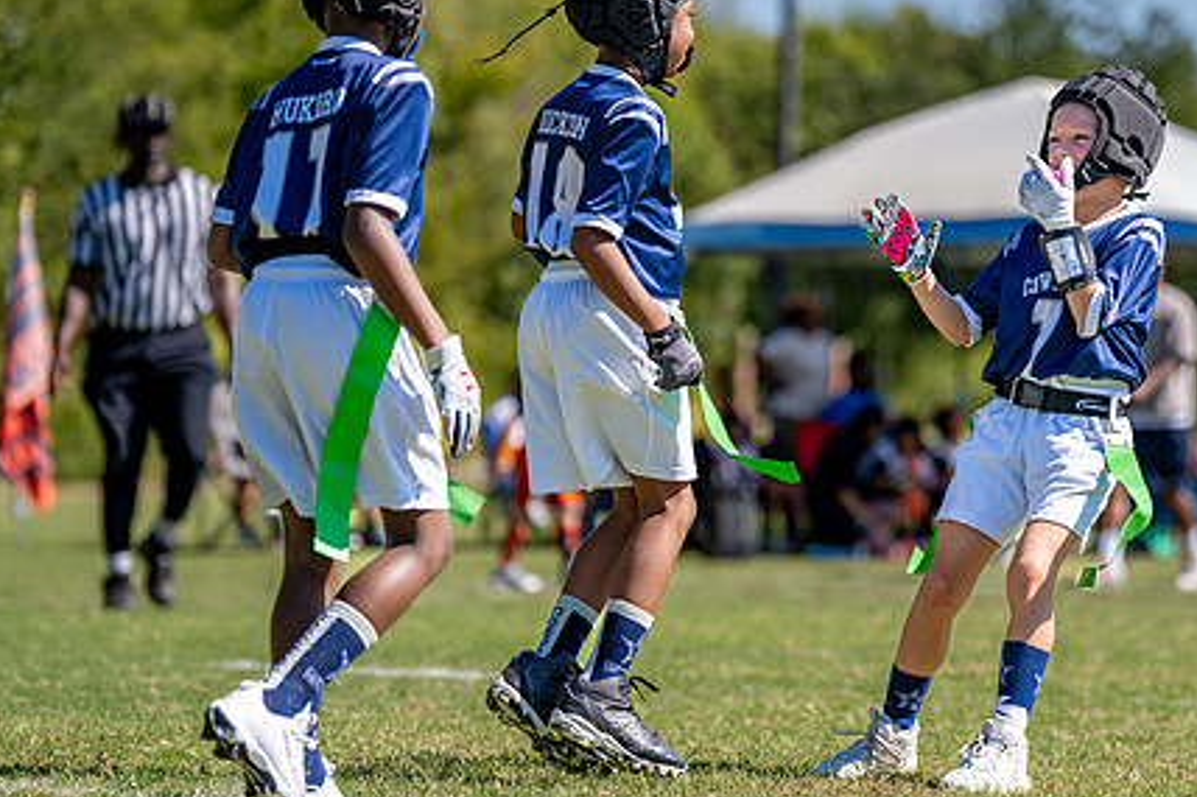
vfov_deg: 8.2
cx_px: 698
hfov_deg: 12.3
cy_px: 284
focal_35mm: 167
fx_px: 5550
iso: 160
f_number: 2.8
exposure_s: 1/2000
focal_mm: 117
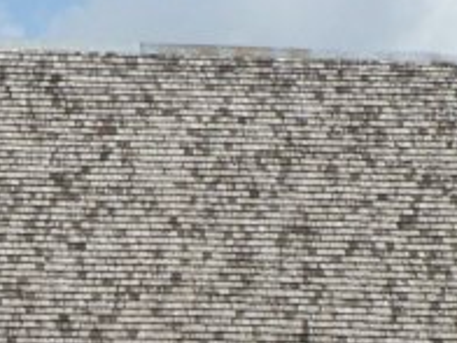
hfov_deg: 8.1
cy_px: 560
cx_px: 196
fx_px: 3234
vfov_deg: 6.0
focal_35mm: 245
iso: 200
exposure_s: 1/800
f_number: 7.1
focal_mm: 10.1
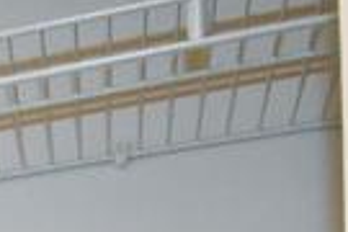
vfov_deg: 8.1
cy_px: 772
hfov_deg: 10.9
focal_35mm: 137
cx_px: -647
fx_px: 1324
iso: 360
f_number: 4
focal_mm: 12
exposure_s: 1/60
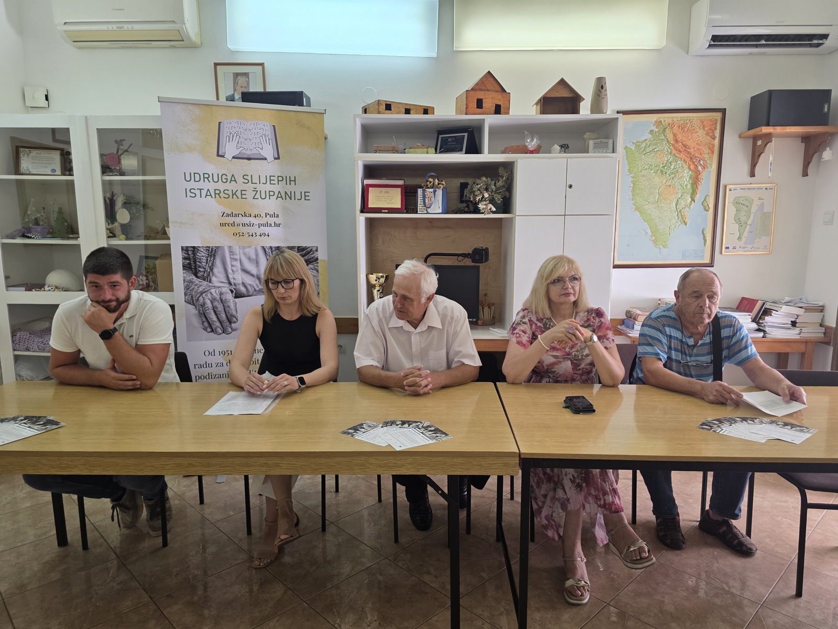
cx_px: 419
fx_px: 557
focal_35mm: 23
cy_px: 314
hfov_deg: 73.9
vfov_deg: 58.9
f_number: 1.7
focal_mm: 6.3
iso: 125
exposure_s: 1/100
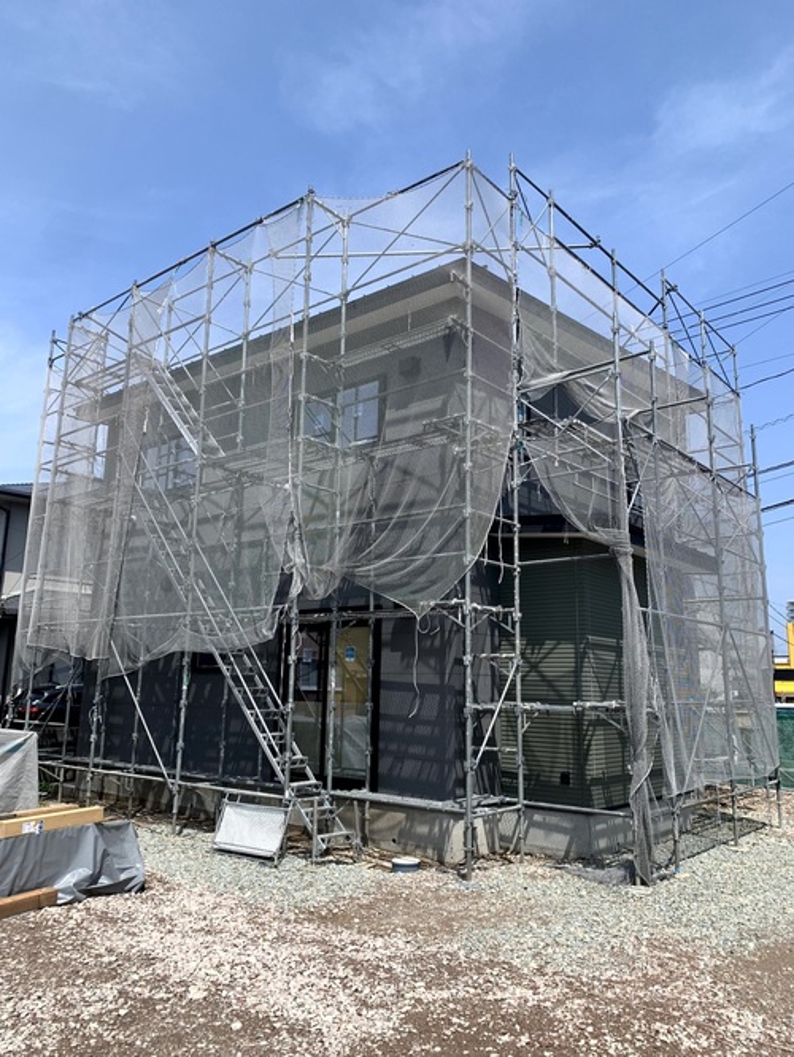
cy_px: 528
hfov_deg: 53.1
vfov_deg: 67.3
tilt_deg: +11.6
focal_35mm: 26
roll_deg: -0.8
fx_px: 795
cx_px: 397
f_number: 1.8
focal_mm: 4.25
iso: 25
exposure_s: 1/2160
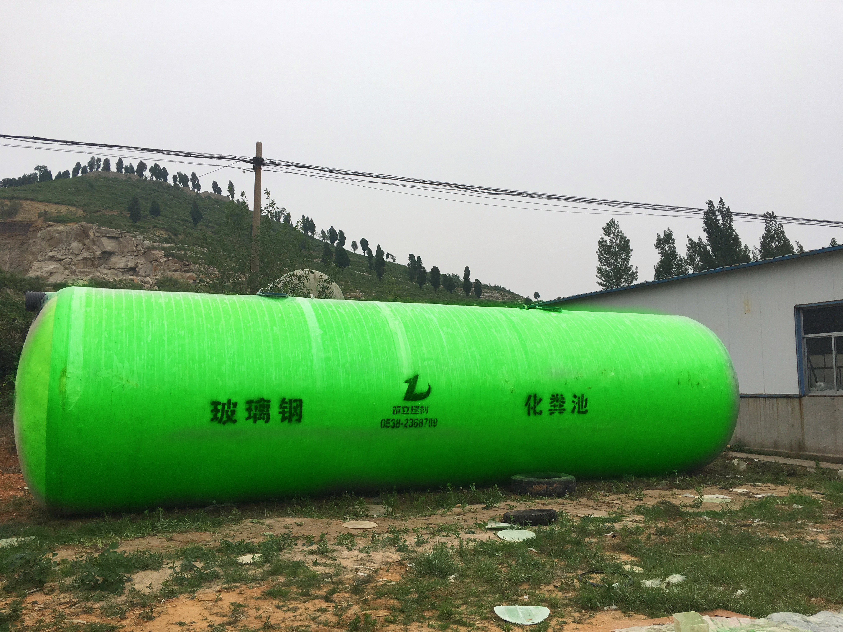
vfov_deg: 48.2
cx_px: 422
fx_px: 706
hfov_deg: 61.7
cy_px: 316
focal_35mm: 29
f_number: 2.2
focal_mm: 4.15
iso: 25
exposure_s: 1/370
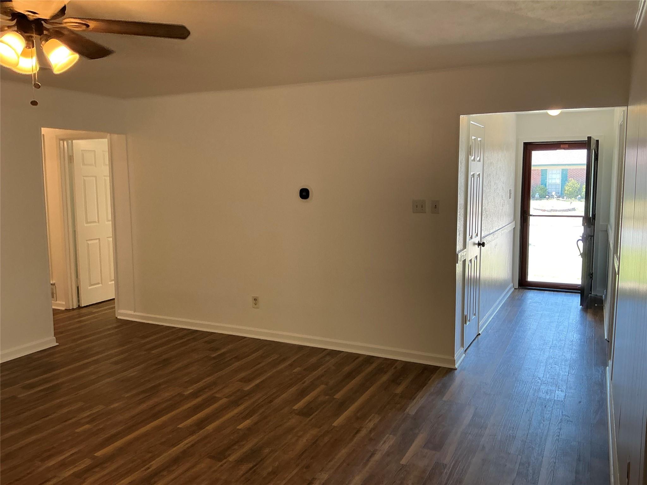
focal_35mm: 28
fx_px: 523
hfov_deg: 63.4
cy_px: 242
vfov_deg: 49.7
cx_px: 324
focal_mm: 3
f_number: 1.8
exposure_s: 1/60
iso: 50
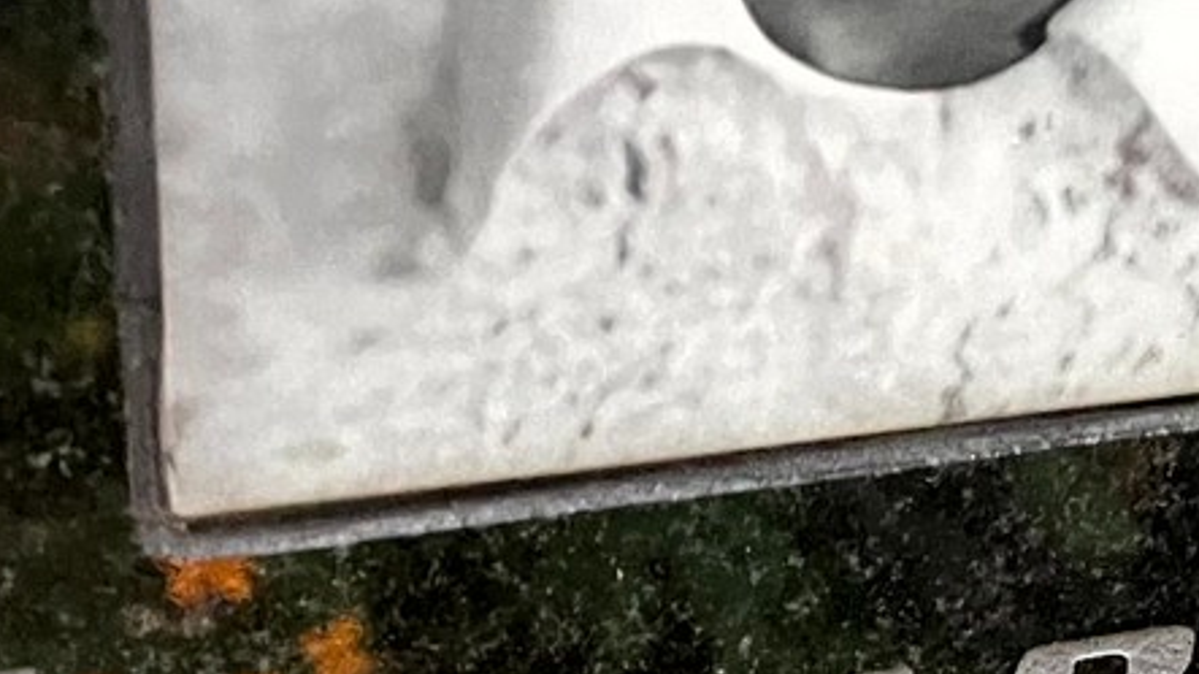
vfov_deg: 12.2
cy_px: 1172
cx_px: 834
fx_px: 2924
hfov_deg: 23.0
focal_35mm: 92
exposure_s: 1/30
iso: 640
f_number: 1.6
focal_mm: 4.2
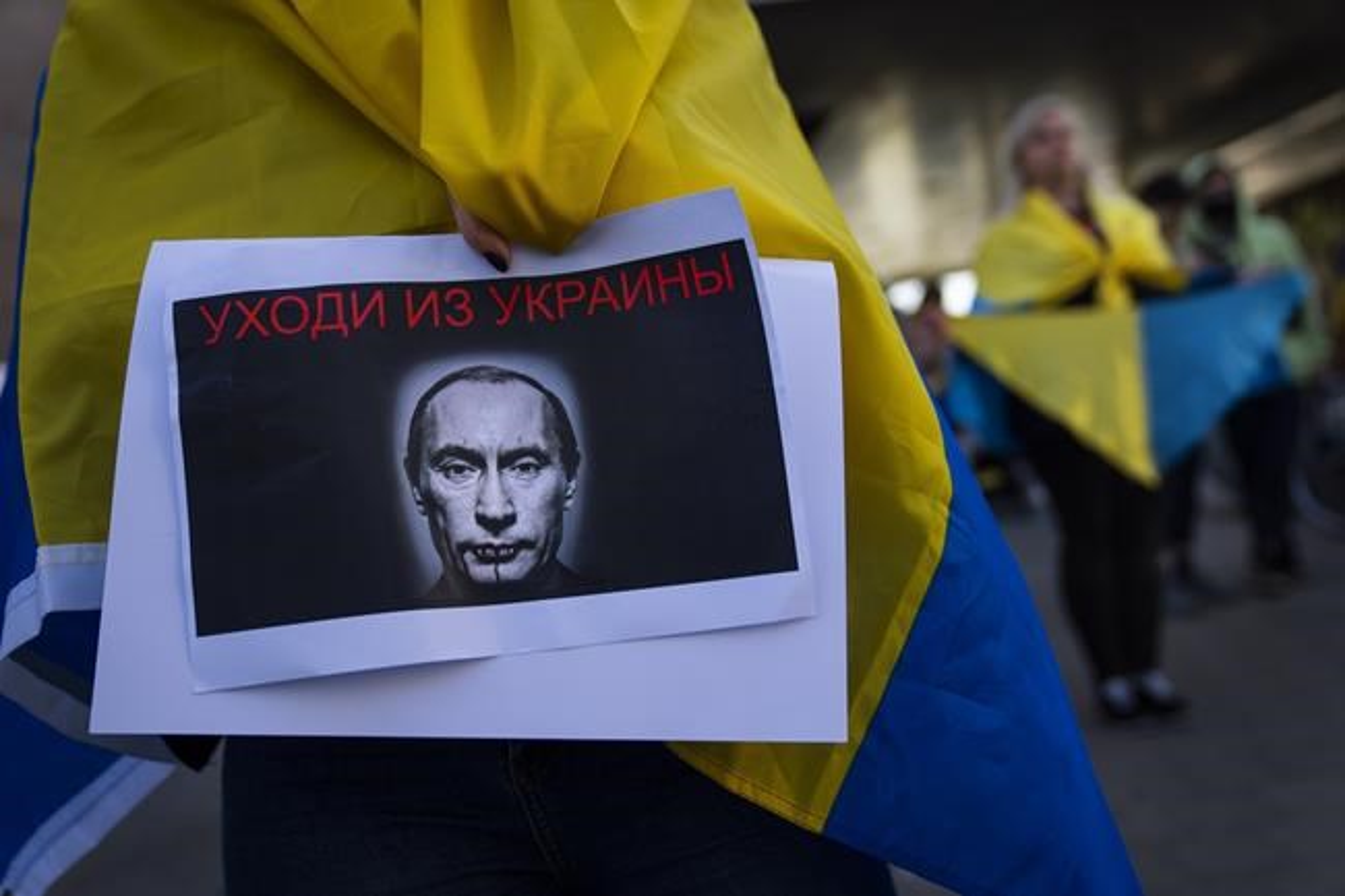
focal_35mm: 34
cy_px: 448
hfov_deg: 55.8
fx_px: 1270
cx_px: 672
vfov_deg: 38.9
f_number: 2.8
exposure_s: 1/640
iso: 200
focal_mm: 34
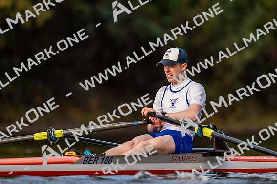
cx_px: 138
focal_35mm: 600
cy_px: 92
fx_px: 4618
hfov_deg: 3.4
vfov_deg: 2.3
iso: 900
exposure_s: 1/2500
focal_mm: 600
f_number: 4
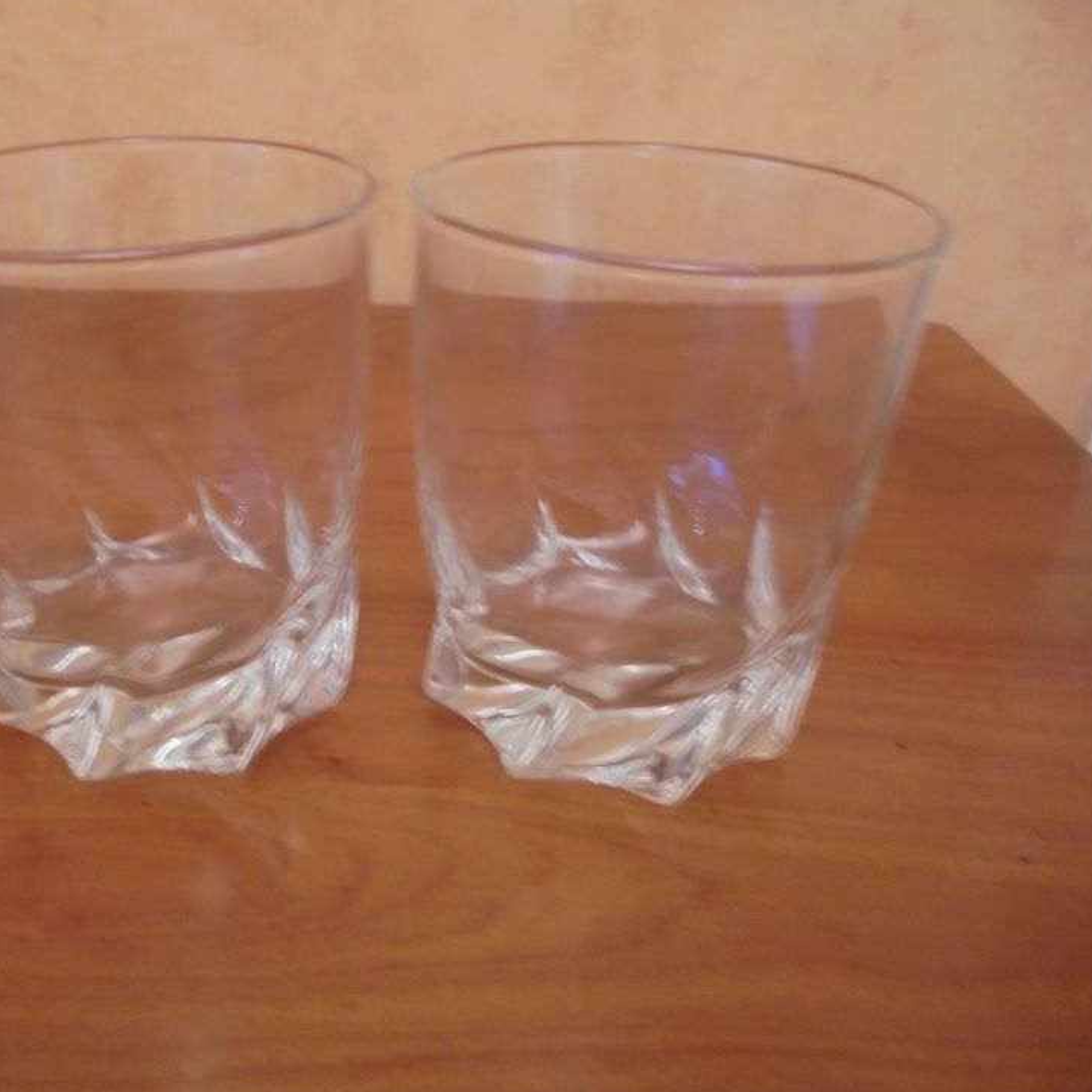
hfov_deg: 50.2
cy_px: 534
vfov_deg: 51.1
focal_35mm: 32
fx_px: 1142
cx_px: 367
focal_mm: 4.6
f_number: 3.5
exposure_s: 1/8
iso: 400
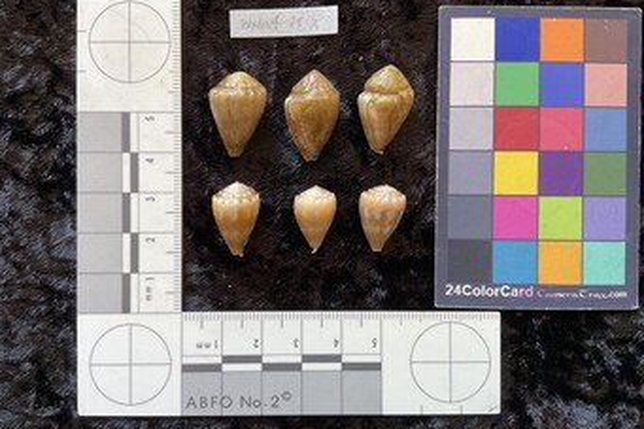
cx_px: 315
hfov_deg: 60.3
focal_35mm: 31
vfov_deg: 42.3
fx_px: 554
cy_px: 209
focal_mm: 3
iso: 50
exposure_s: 1/60
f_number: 1.8
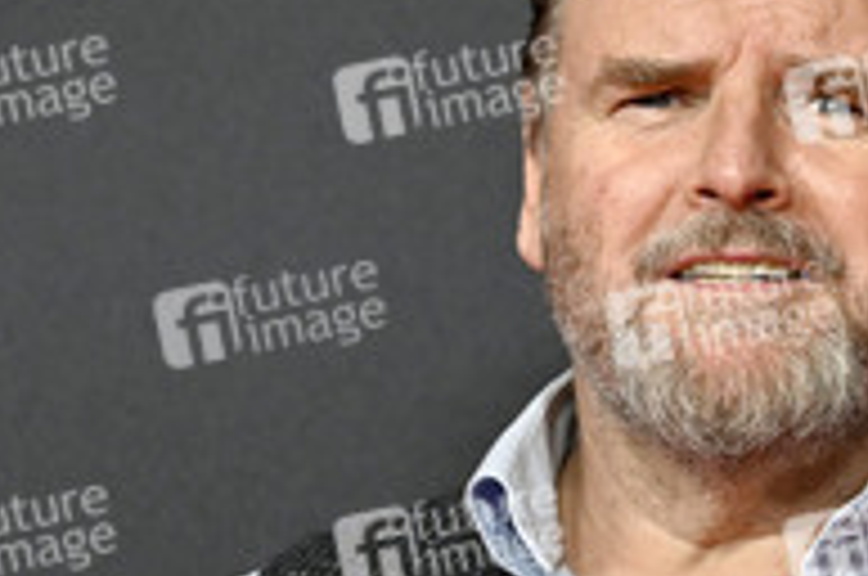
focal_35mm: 316
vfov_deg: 4.3
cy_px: 428
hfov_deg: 6.5
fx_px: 7606
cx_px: 780
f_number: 5
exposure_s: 1/320
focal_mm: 135
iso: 1250
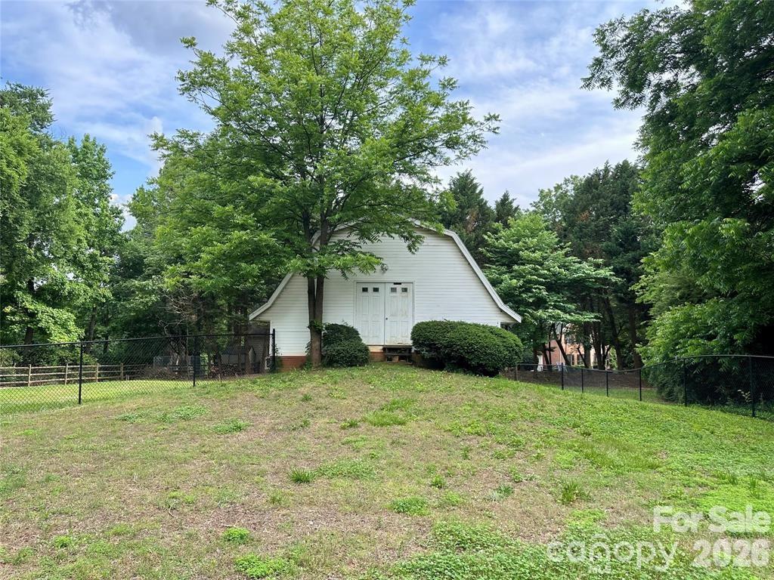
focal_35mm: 24
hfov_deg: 71.6
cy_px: 290
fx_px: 537
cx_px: 387
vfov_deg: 56.8
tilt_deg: +5.6
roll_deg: -0.9
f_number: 1.78
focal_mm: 6.86
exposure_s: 1/816
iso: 80
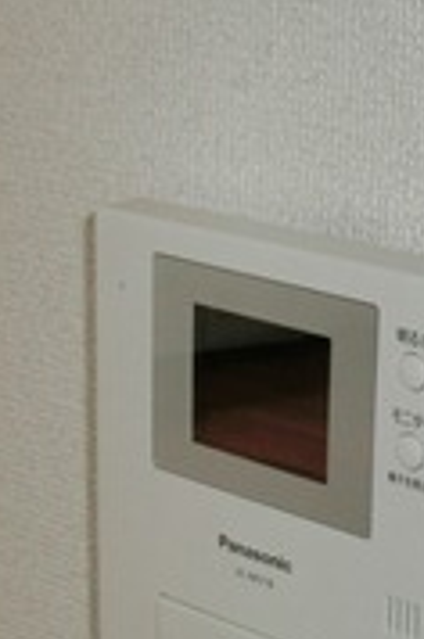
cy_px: 424
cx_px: 672
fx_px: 1596
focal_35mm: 90
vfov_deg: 22.6
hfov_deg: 14.0
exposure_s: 1/80
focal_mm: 4.24
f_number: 3
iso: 160
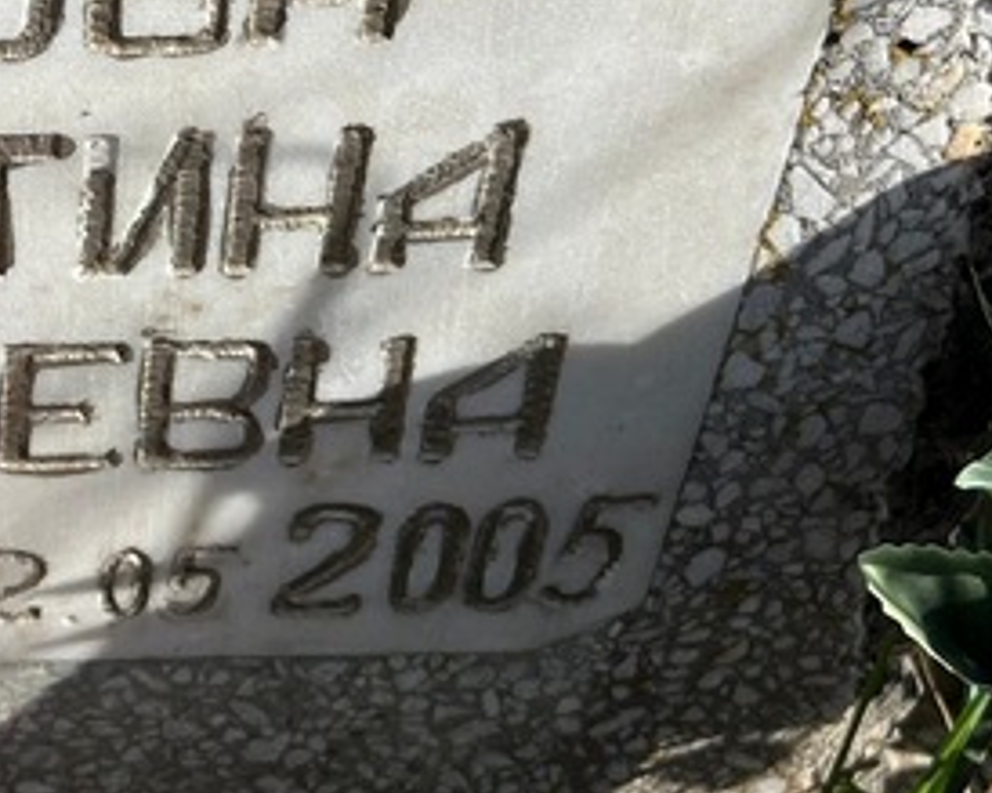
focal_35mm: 74
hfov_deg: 24.0
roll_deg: -0.2
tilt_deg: -41.5
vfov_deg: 20.4
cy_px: 112
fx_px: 2172
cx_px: -101
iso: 50
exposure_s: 1/3831
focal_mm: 5.7
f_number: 1.5
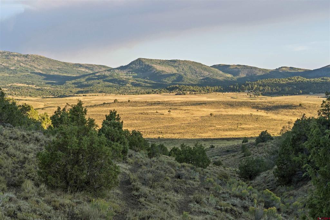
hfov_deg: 23.9
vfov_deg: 16.1
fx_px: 779
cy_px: 110
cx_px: 165
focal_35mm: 85
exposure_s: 1/100
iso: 1000
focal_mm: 85
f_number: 20
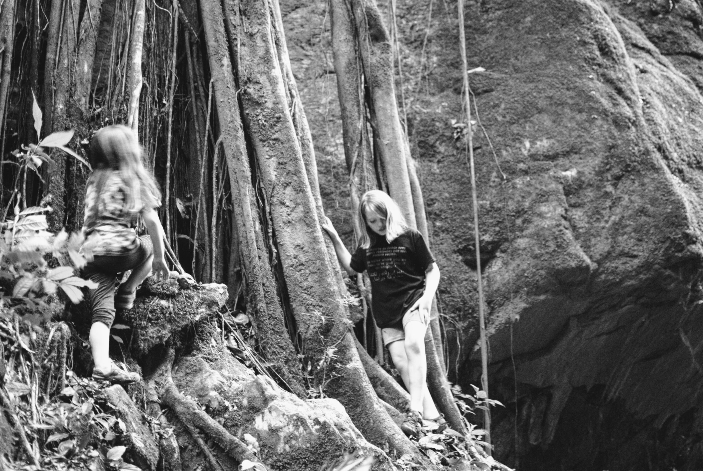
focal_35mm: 52
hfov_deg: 37.8
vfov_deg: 25.8
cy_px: 236
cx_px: 352
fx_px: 1027
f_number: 1.8
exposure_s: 1/25
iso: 800
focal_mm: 35
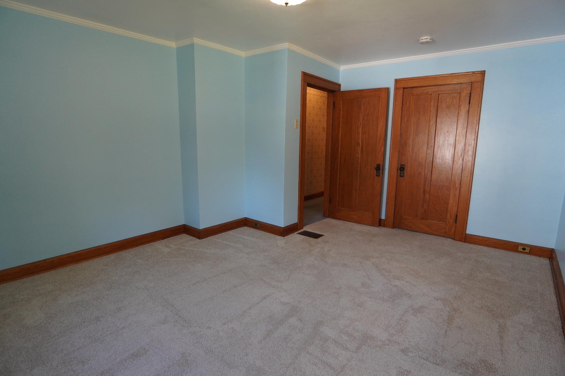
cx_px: 282
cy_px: 188
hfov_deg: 90.0
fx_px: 282
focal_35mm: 18
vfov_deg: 67.4
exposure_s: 1/160
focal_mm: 12
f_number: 4
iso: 500
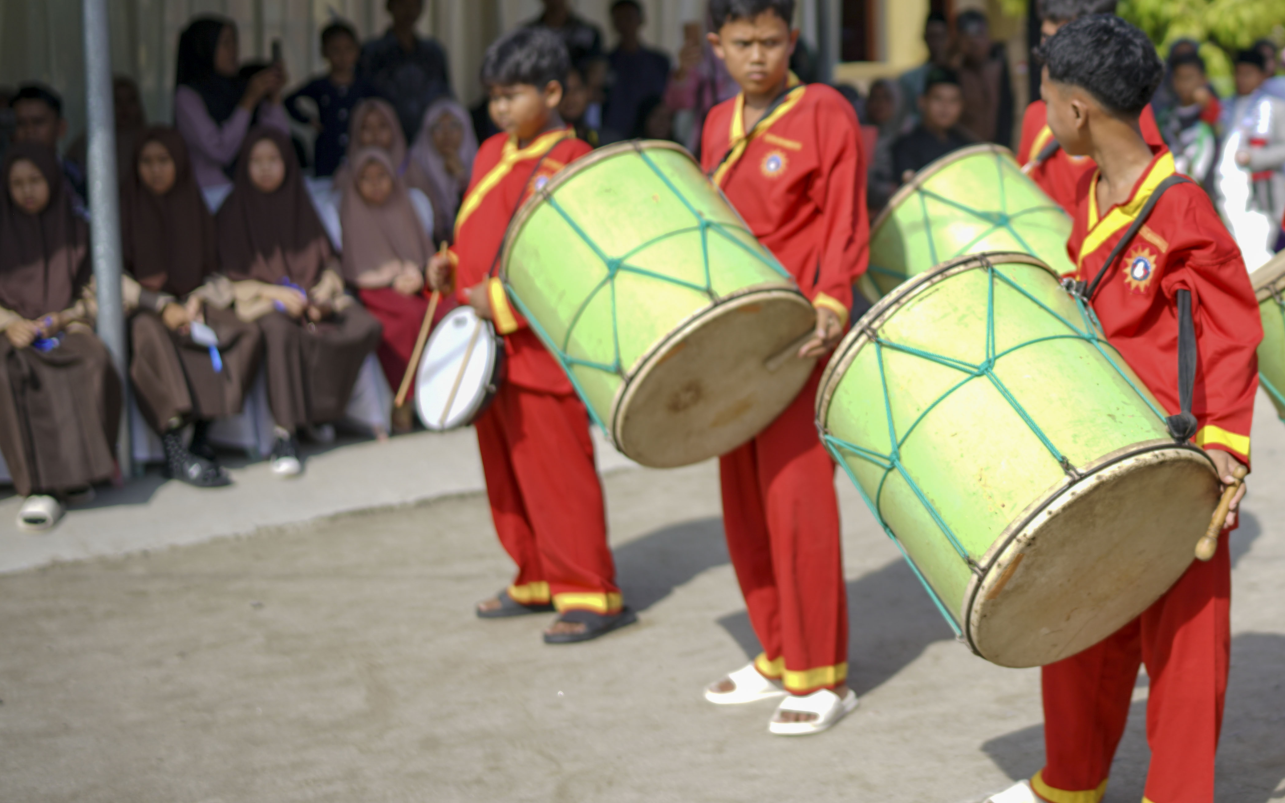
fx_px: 2382
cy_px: 267
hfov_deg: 28.9
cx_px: 1177
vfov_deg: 19.1
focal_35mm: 68
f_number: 1.6
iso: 50
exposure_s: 1/2500
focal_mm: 35
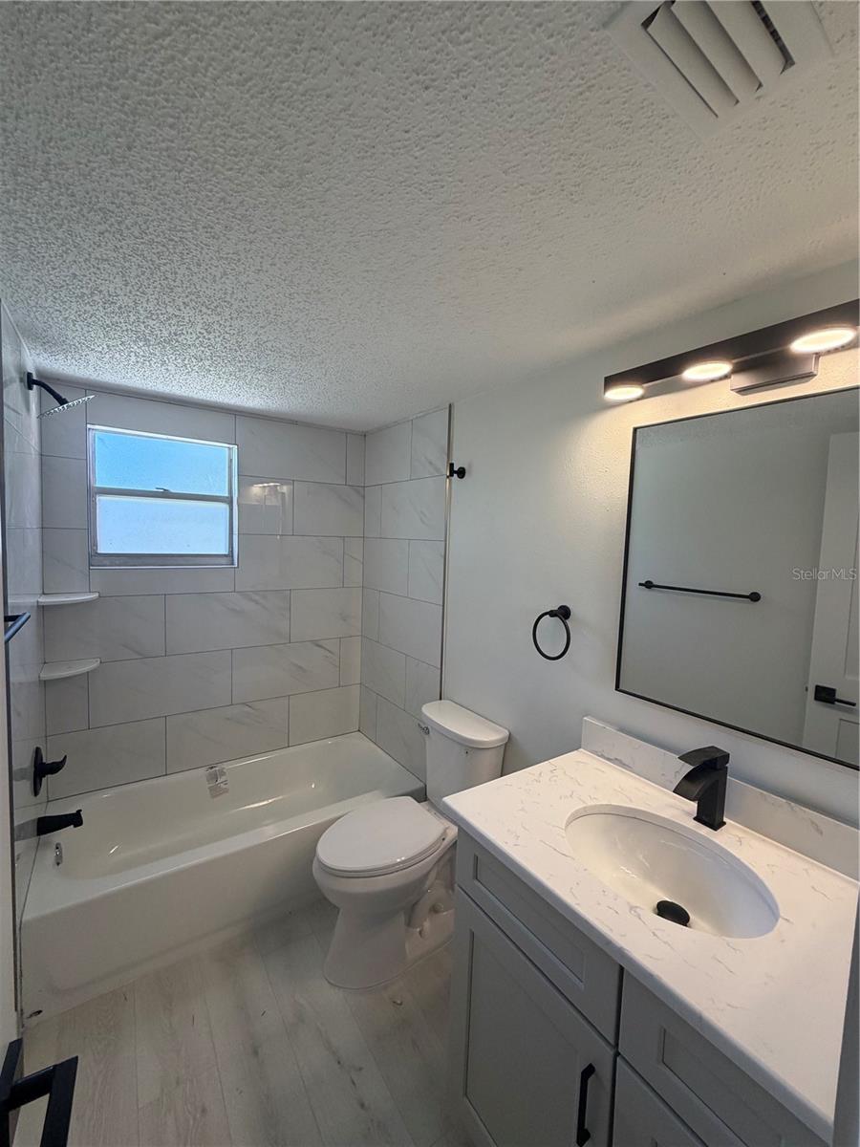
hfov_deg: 85.7
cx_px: 430
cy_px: 574
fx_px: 464
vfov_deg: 102.1
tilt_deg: -4.5
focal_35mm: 14
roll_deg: -2.7
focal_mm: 2.22
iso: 200
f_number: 2.2
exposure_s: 1/120
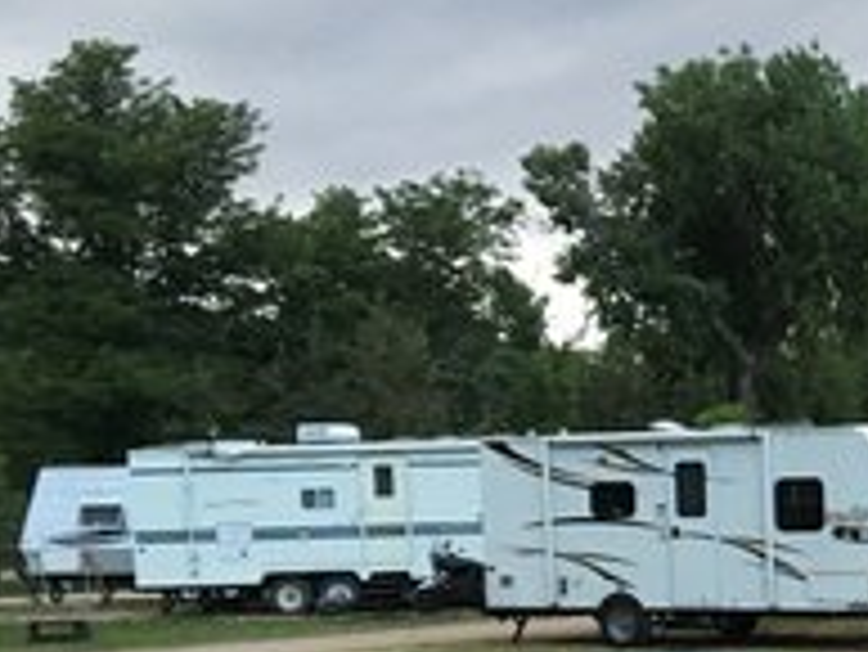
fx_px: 2007
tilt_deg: -2.5
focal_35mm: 80
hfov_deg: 21.8
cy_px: 630
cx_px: 1154
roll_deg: +1.6
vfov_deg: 18.1
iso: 160
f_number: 2.2
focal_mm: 4.15
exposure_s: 1/30
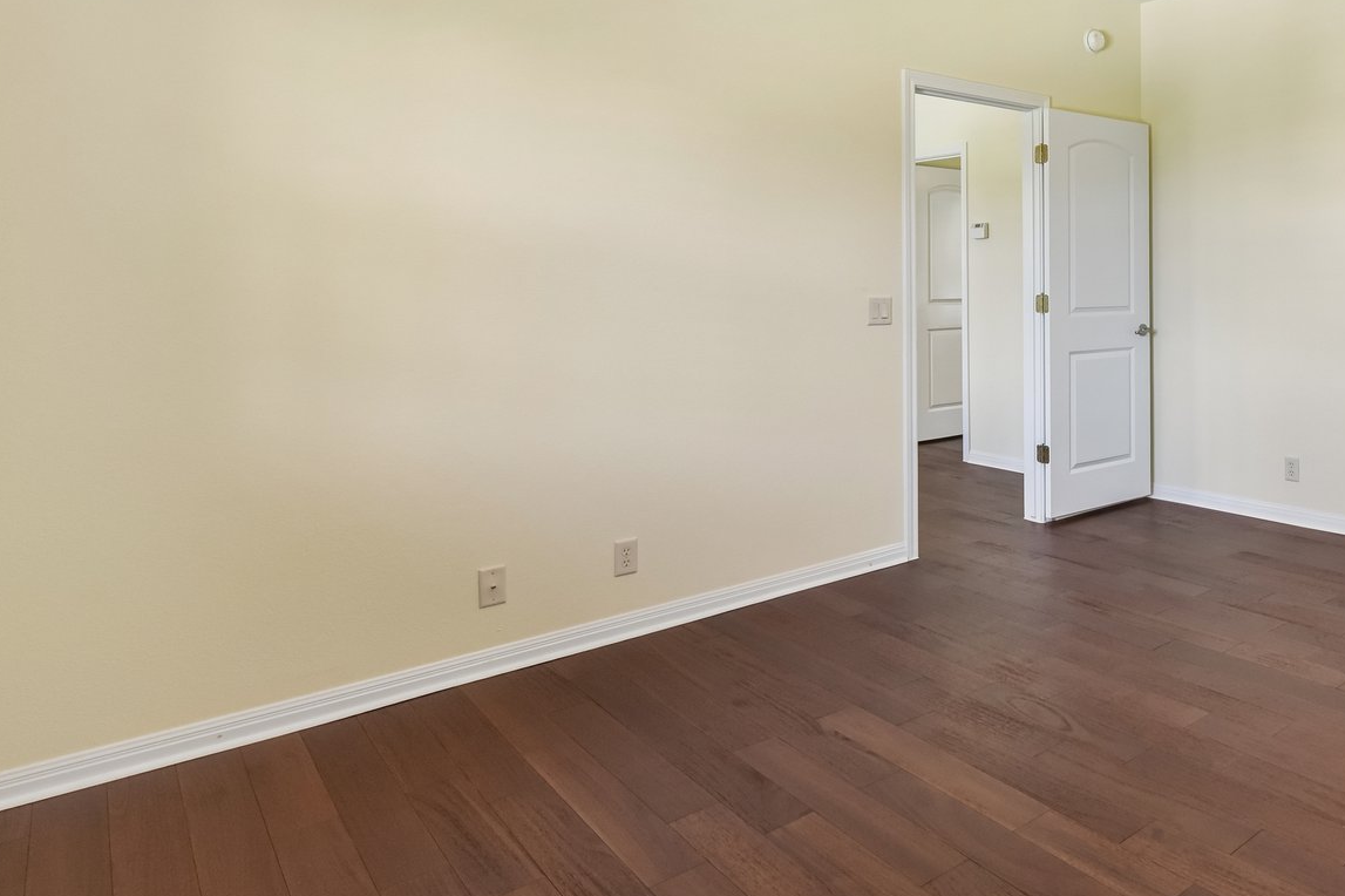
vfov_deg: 50.3
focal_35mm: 25
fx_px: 934
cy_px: 297
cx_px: 1042
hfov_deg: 66.1
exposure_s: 1/15
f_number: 8
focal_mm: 14
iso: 640
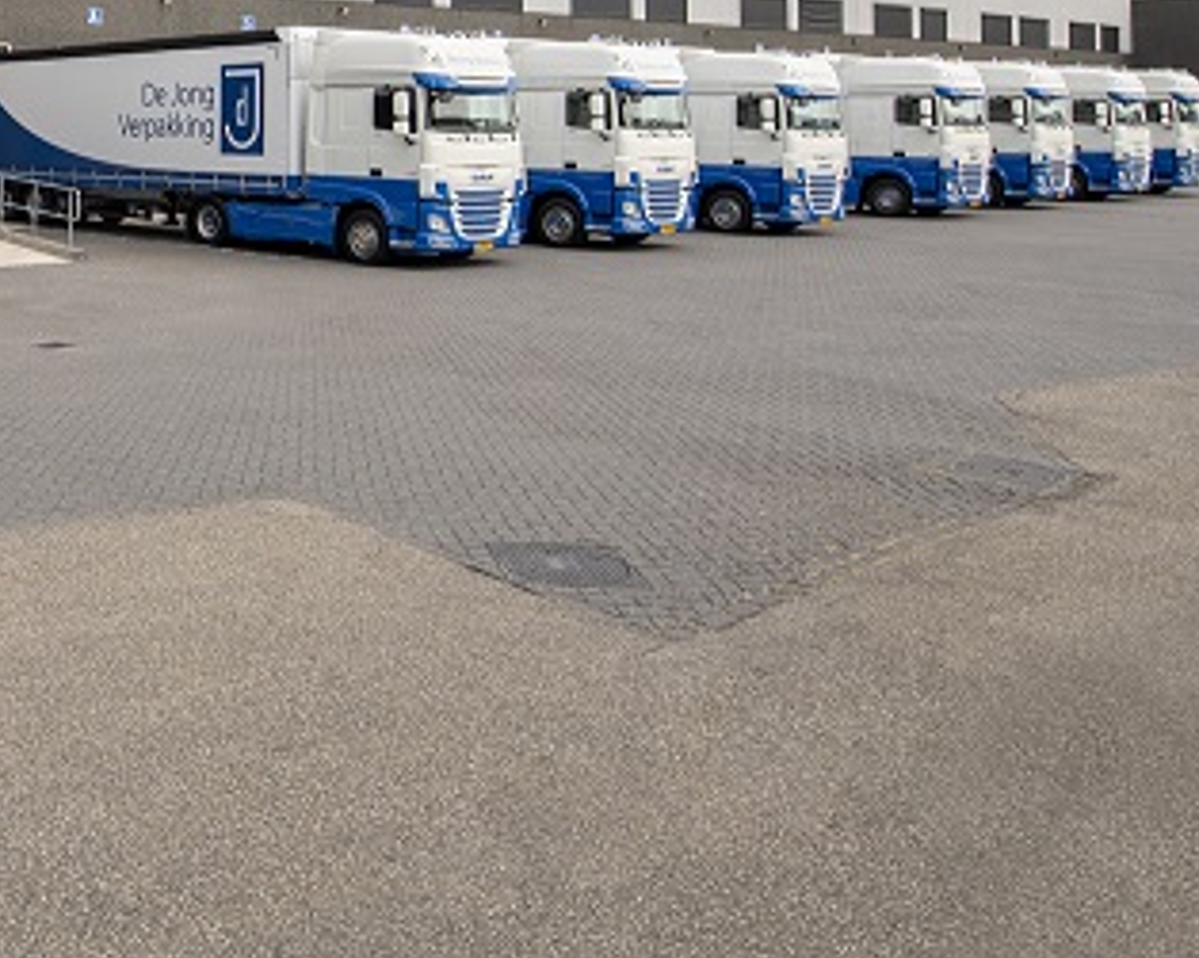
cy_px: 109
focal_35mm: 37
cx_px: 8
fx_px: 1313
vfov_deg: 37.7
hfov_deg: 42.6
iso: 100
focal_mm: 15
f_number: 9
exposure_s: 1/320
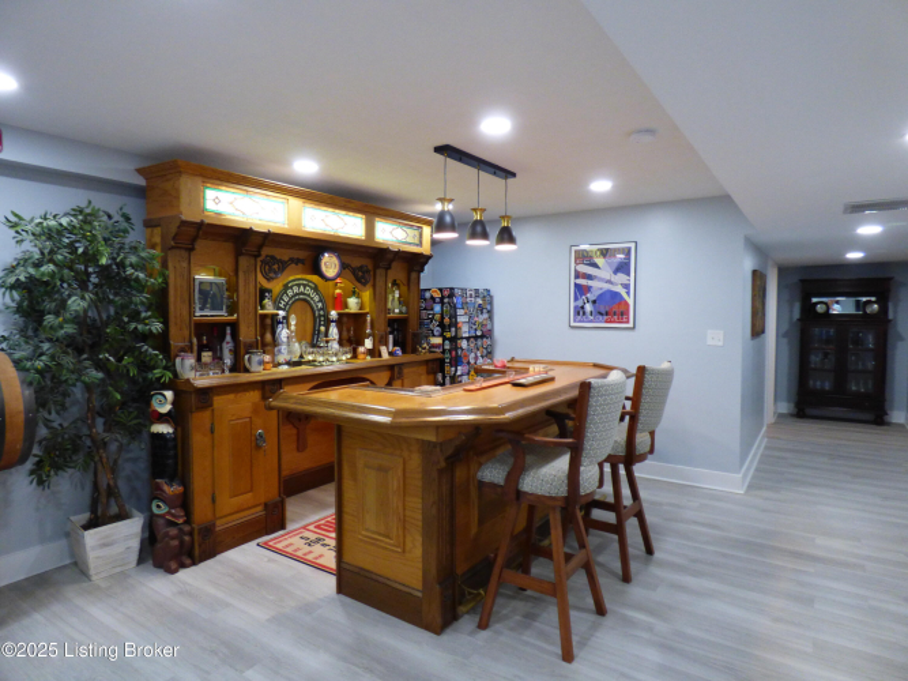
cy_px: 340
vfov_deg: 66.0
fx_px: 525
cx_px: 454
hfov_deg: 81.8
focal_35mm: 20
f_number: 2.8
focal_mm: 3.58
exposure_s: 1/60
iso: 400
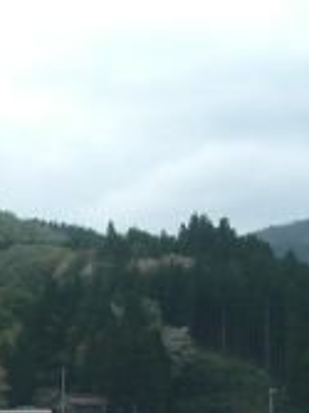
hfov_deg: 10.0
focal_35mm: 146
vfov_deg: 13.1
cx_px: -87
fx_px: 1740
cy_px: 524
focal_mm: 7.9
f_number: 2.8
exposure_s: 1/400
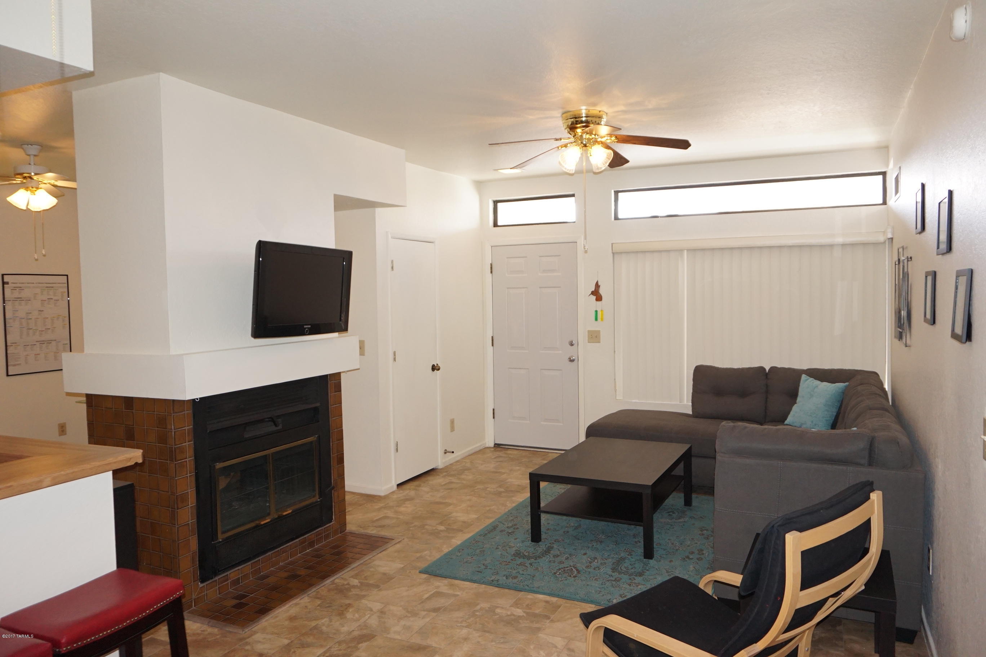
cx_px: 493
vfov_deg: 50.4
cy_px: 328
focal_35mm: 26
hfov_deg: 70.4
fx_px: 698
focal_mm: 17
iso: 1000
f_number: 4
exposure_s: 1/160
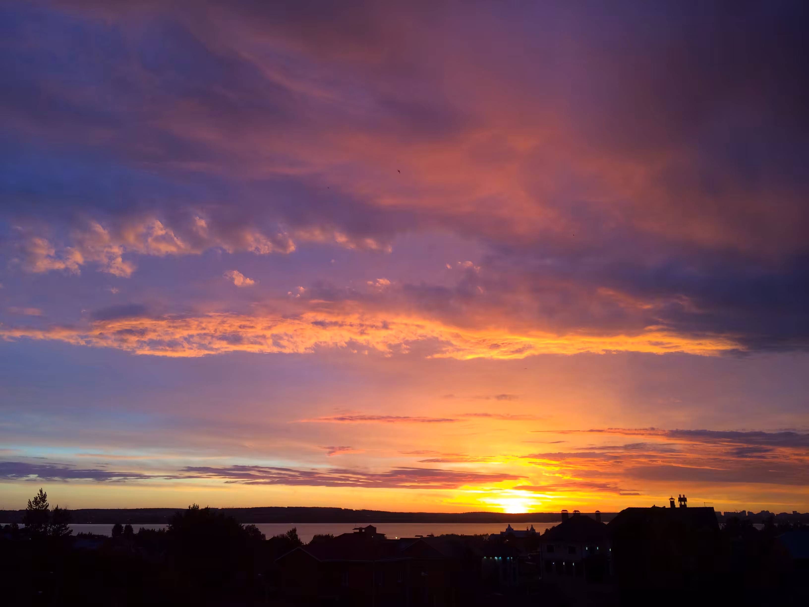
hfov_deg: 61.7
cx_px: 404
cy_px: 304
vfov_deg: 48.2
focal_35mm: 29
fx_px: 678
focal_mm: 4.15
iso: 50
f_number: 2.2
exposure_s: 1/100
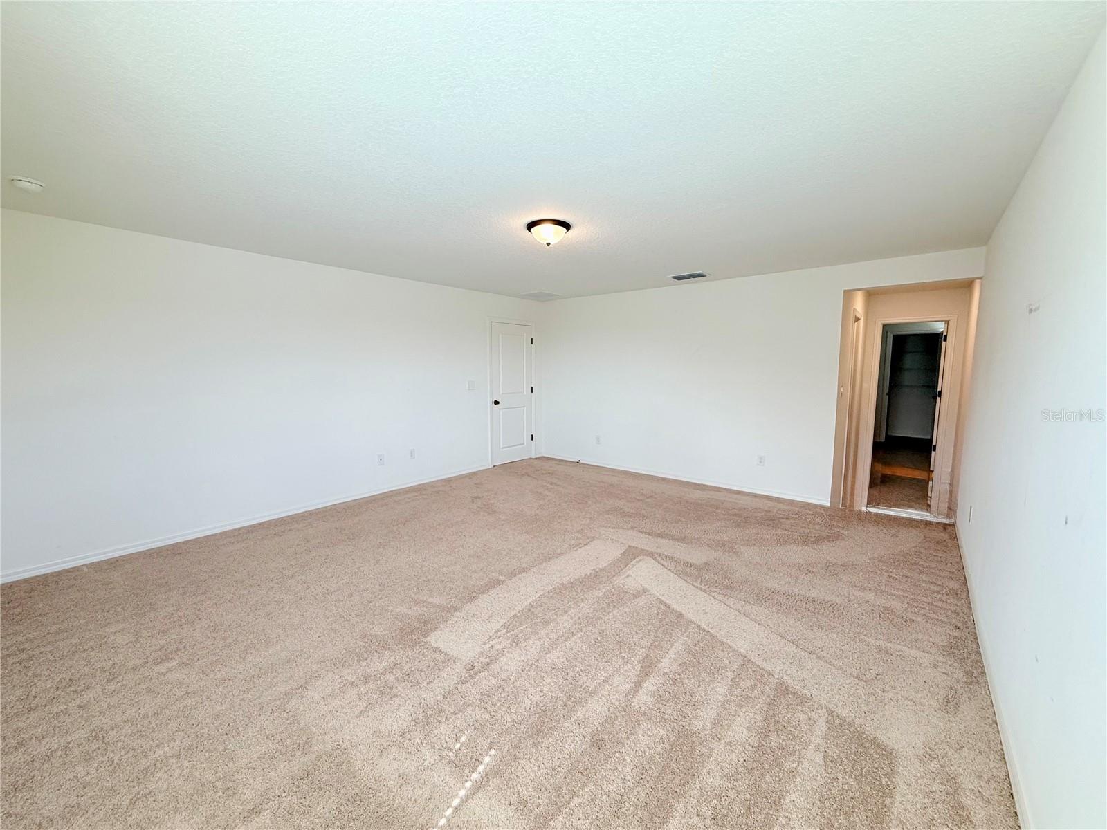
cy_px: 415
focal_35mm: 14
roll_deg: +0.1
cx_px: 554
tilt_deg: -4.5
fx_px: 448
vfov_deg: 85.7
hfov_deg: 102.1
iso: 100
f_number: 2.2
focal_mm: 2.22
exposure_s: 1/120
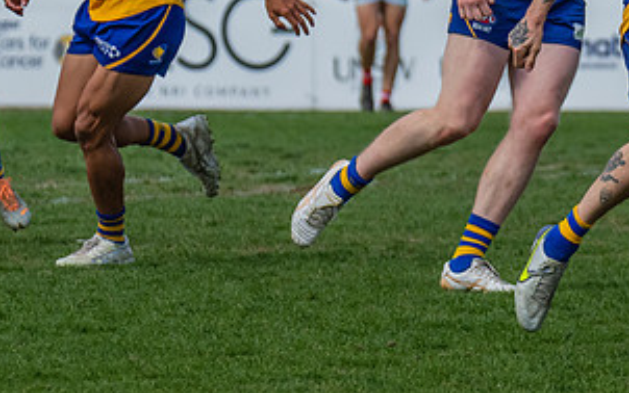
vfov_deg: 1.6
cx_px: 677
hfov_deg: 2.6
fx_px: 13959
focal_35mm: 814
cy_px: 51
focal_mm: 250
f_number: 7.1
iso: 800
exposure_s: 1/1600
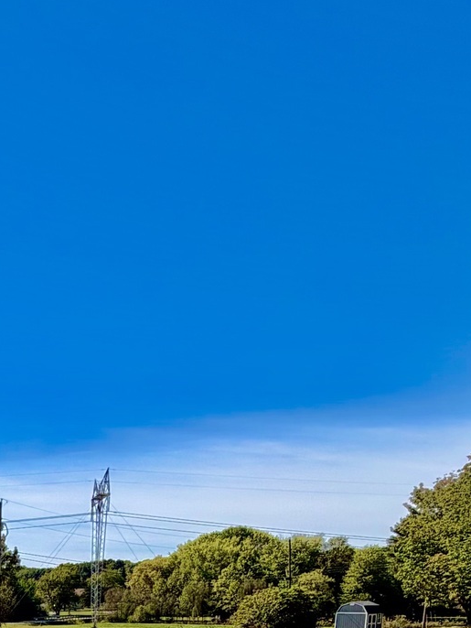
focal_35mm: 47
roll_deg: -0.3
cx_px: -134
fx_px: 852
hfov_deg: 26.4
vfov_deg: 33.0
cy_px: 755
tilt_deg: -10.1
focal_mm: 2.22
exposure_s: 1/864
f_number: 2.2
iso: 20
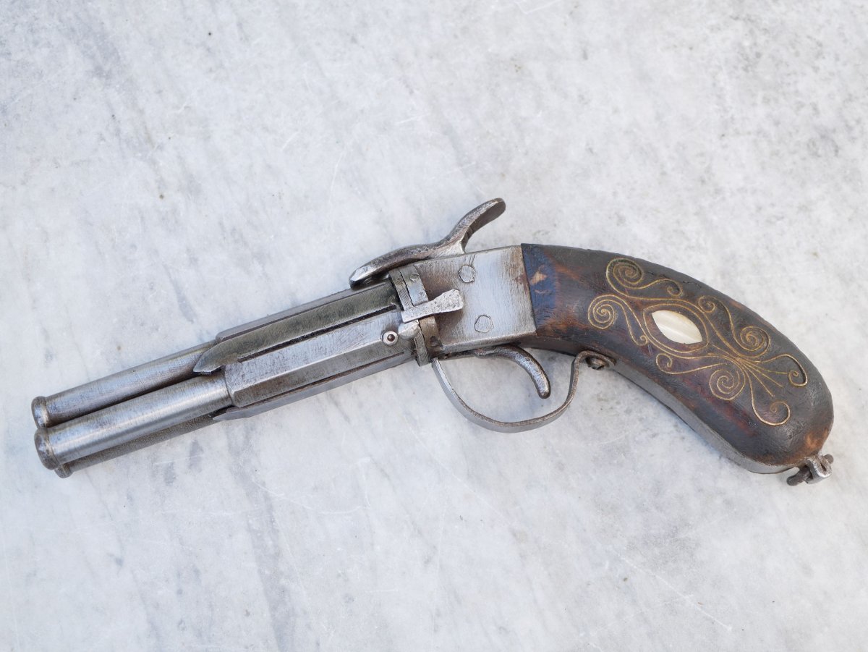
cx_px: 434
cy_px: 326
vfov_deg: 24.4
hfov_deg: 32.2
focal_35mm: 60
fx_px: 1505
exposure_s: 1/100
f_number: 3.5
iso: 200
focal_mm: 30
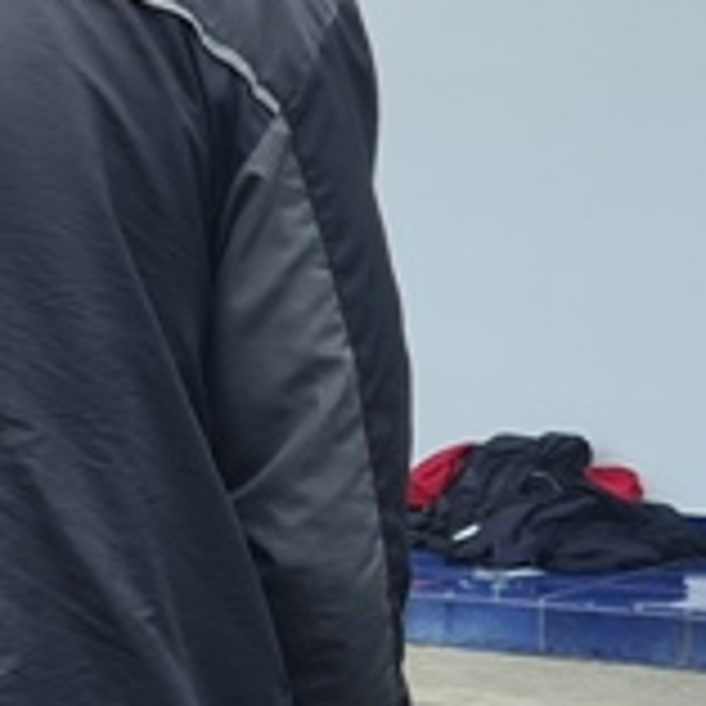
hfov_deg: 10.1
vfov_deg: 11.6
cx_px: -1016
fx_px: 3461
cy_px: 364
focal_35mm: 150
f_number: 1.8
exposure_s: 1/660
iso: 50
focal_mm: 5.4
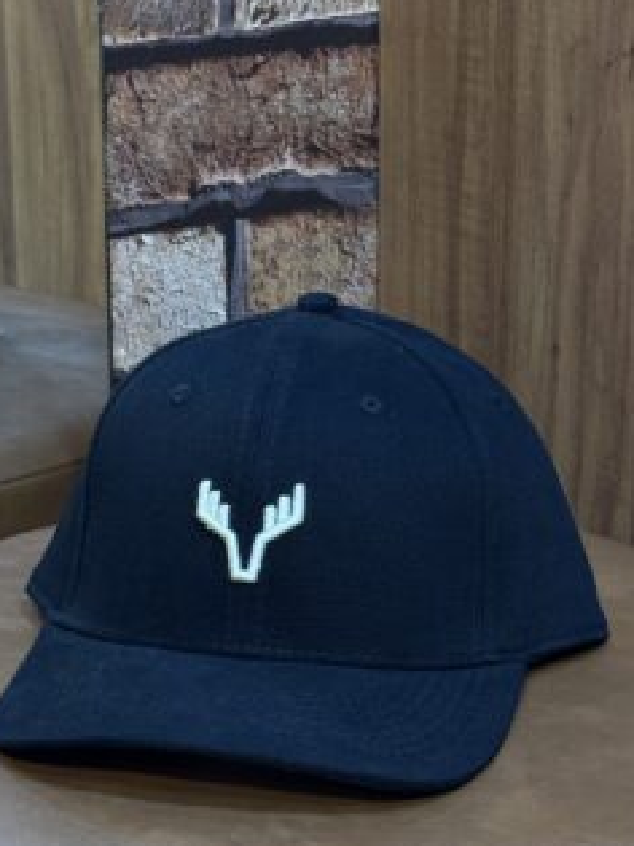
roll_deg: +0.7
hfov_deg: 24.0
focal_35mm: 61
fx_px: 1491
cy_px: 478
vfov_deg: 31.7
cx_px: 290
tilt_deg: -18.1
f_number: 1.78
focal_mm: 6.76
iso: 320
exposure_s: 1/40
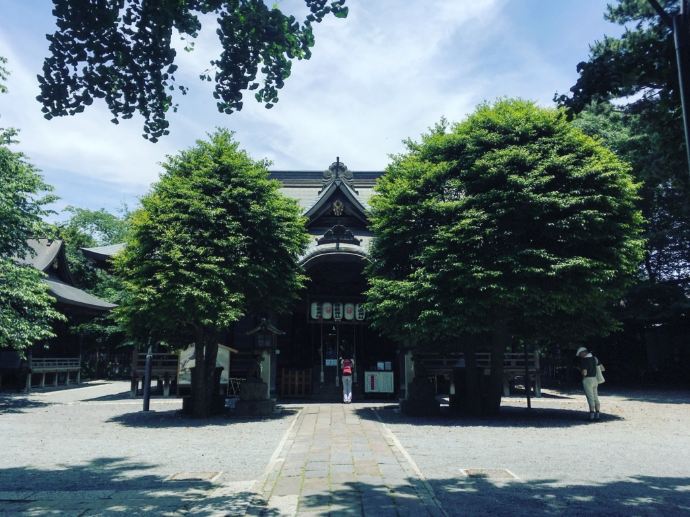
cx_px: 345
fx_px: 578
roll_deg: +0.4
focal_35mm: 29
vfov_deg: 48.2
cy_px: 258
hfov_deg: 61.7
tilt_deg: +8.2
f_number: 2.2
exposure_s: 1/1876
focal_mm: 4.15
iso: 25
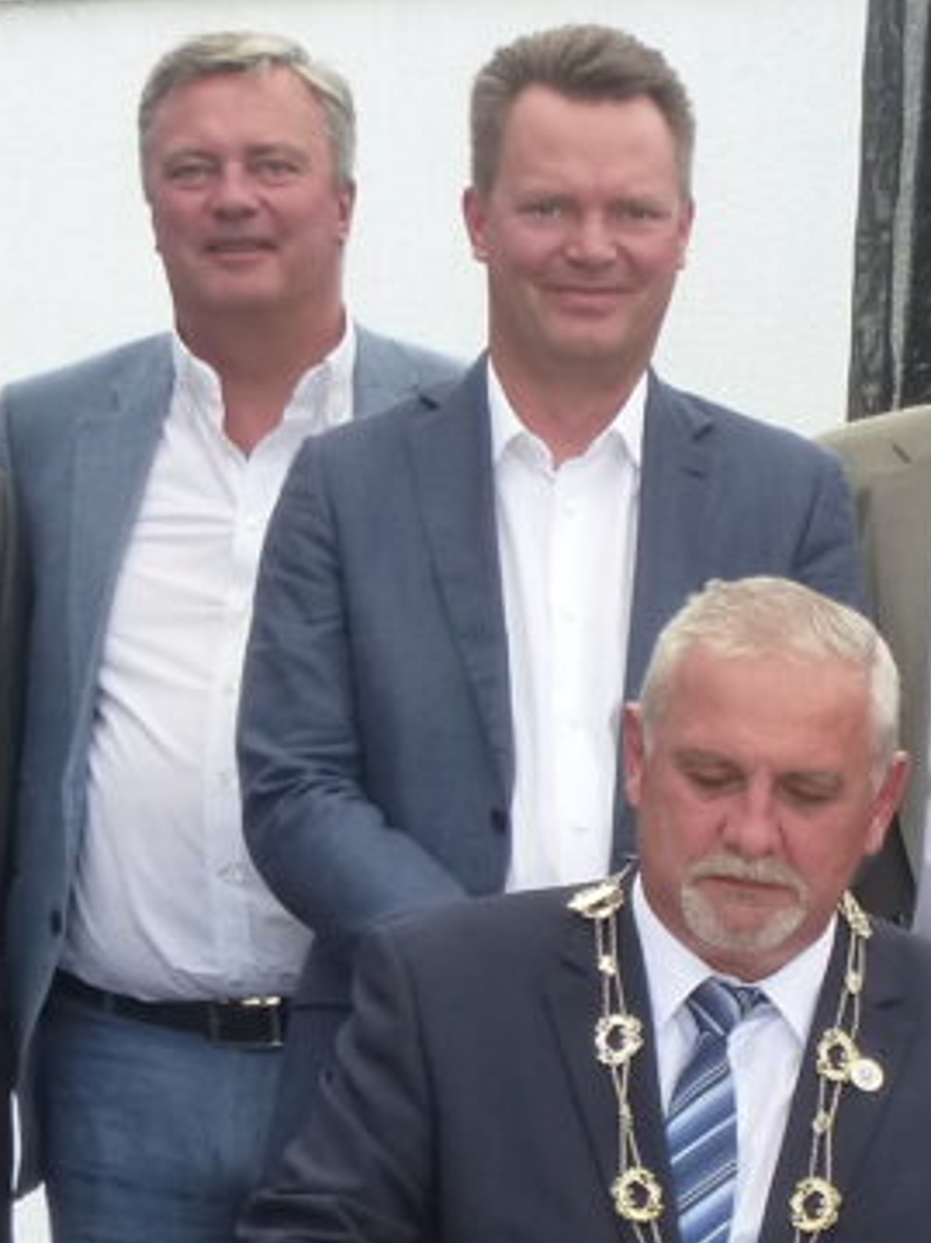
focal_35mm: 164
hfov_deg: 9.0
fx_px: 5885
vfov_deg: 12.0
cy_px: 1001
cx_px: 810
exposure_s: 1/160
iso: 160
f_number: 4.1
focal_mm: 8.7
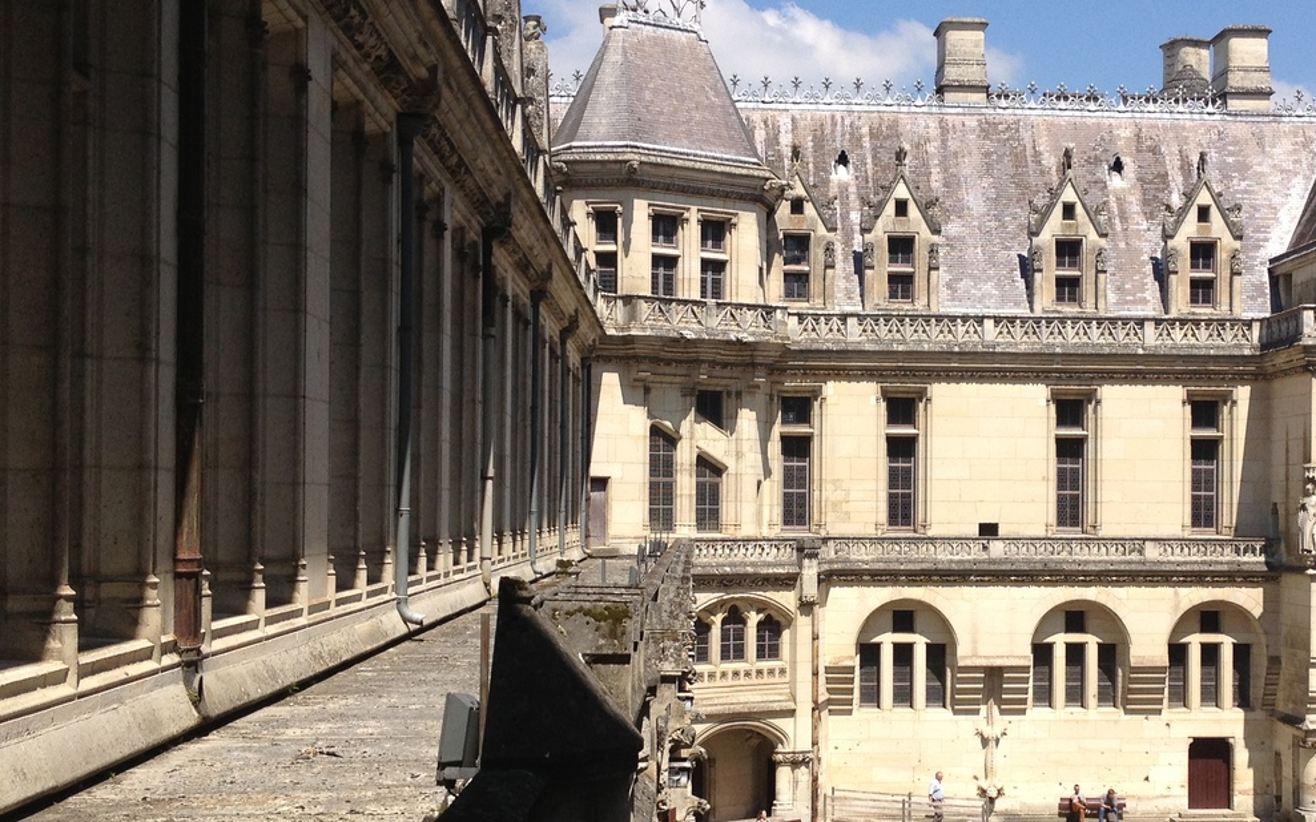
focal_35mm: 60
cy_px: 499
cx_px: 877
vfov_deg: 21.6
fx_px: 2152
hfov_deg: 33.7
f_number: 2.4
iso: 50
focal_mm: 4.28
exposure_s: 1/1842
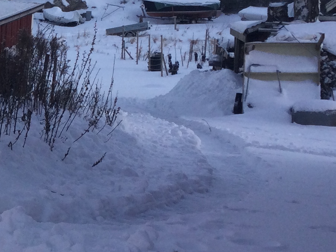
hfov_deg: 16.7
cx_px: -63
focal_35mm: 113
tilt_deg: -14.8
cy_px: 177
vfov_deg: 13.1
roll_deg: +0.4
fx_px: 1097
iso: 25
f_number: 2.4
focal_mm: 3.3
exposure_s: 1/100
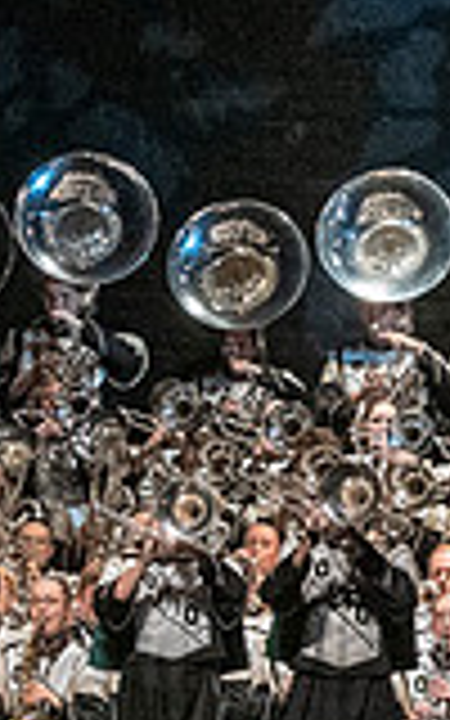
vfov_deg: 5.4
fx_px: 7594
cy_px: 572
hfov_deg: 3.4
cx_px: 972
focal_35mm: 387
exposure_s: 1/500
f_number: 4
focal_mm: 70
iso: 4000
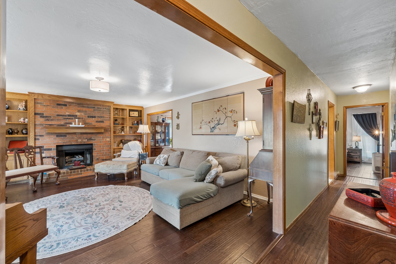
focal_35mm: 15
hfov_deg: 100.4
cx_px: 198
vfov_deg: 77.3
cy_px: 132
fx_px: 165
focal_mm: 10
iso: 200
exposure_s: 1/4
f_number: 10
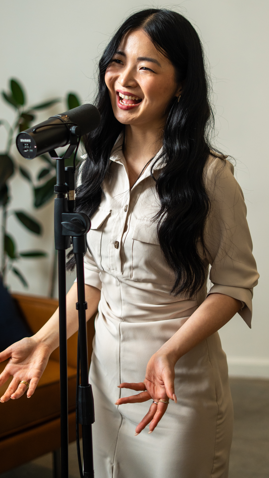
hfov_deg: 16.5
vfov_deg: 28.9
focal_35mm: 73
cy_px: 195
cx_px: 137
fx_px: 926
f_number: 1.8
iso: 640
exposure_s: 1/200
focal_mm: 50
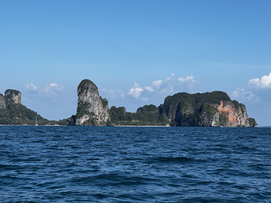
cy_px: 102
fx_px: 603
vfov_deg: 19.1
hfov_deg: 25.3
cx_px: 136
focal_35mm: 77
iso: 32
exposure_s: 1/935
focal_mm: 9
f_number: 2.8
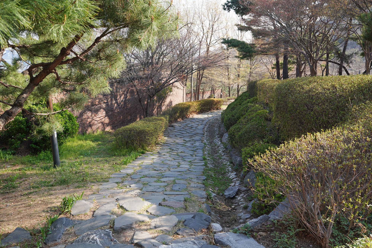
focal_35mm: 24
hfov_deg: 73.7
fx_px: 248
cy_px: 124
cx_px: 186
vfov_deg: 53.1
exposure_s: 1/100
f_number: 6.3
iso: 100
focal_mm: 24
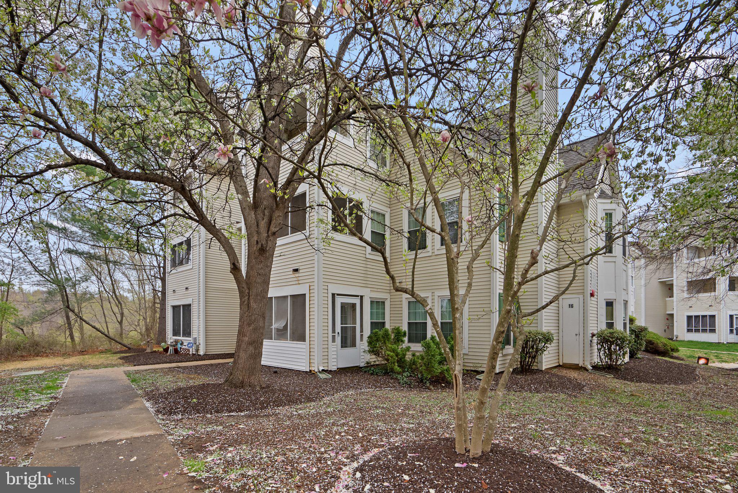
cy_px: 246
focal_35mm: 16
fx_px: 328
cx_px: 369
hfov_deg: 96.7
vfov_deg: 73.8
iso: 400
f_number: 8
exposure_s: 1/160
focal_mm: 16
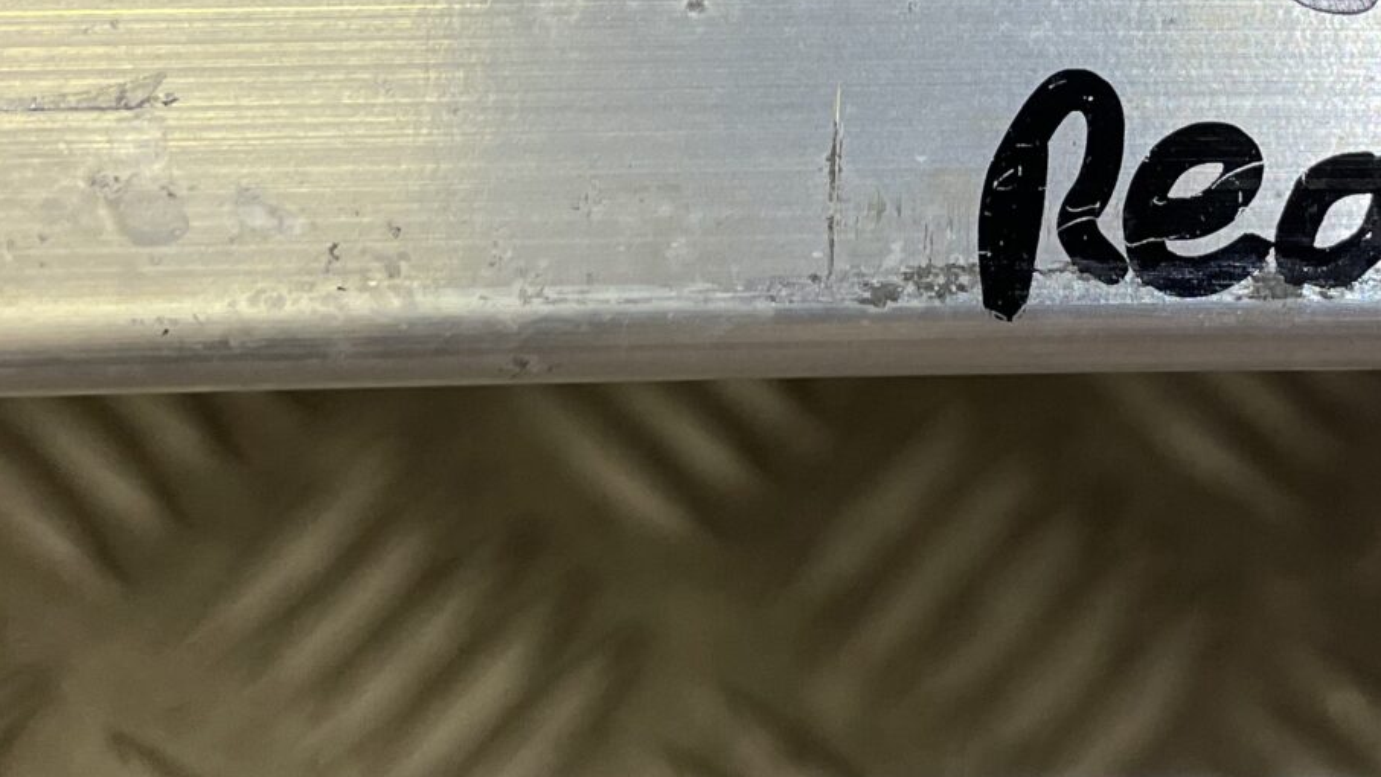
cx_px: 1189
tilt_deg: -60.4
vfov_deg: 14.3
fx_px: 2930
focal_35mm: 80
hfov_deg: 25.8
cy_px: -332
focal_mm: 4.2
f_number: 1.6
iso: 100
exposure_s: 1/100
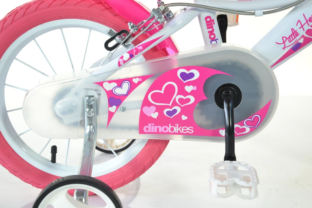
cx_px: 156
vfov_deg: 18.9
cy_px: 104
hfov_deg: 28.1
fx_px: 624
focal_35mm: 72
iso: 400
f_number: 6.3
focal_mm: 48
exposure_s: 1/60
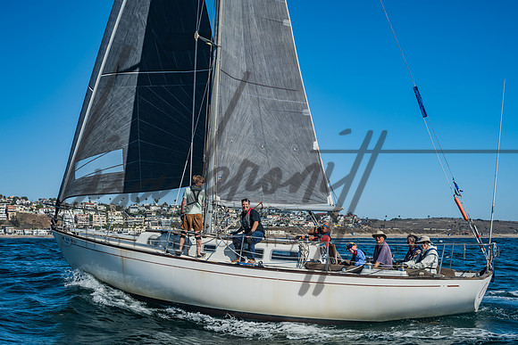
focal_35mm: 47
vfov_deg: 28.9
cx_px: 235
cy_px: 195
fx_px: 670
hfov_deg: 42.2
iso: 160
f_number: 6.3
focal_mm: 40
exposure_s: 1/500
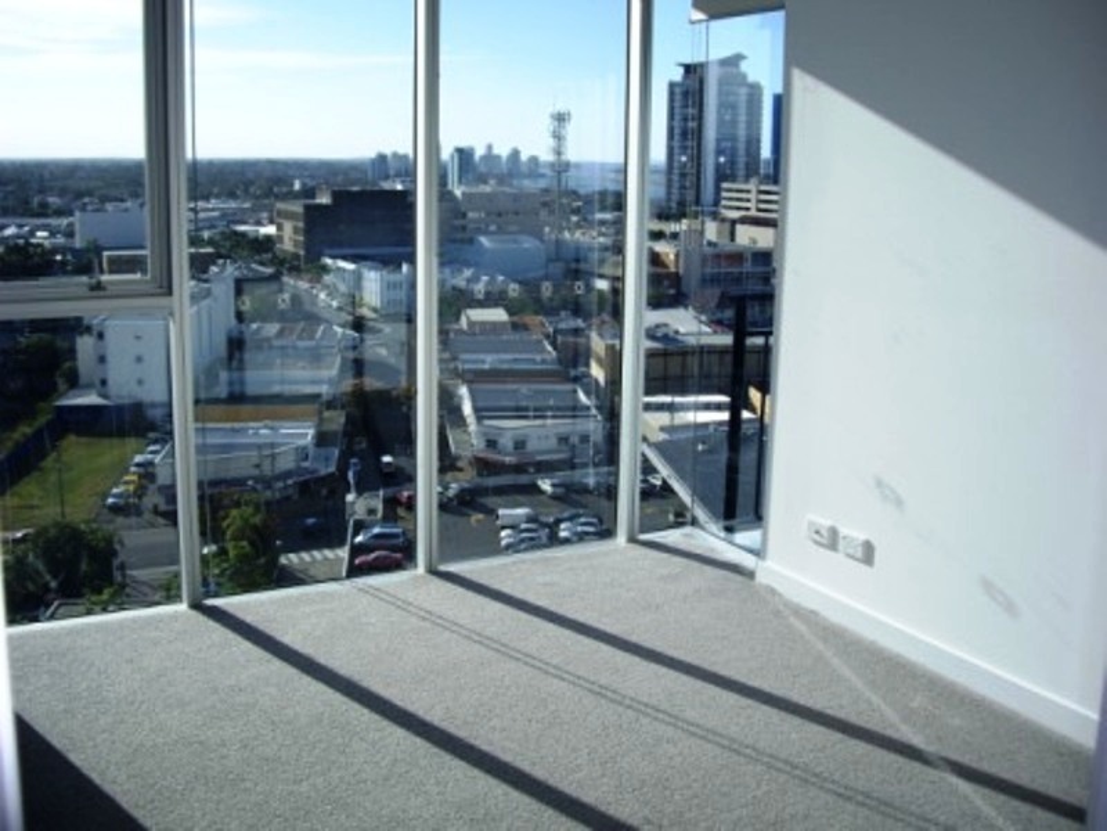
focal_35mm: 38
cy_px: 416
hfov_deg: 49.0
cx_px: 554
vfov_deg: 37.7
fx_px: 1215
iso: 100
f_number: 8
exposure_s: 1/125
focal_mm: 7.9
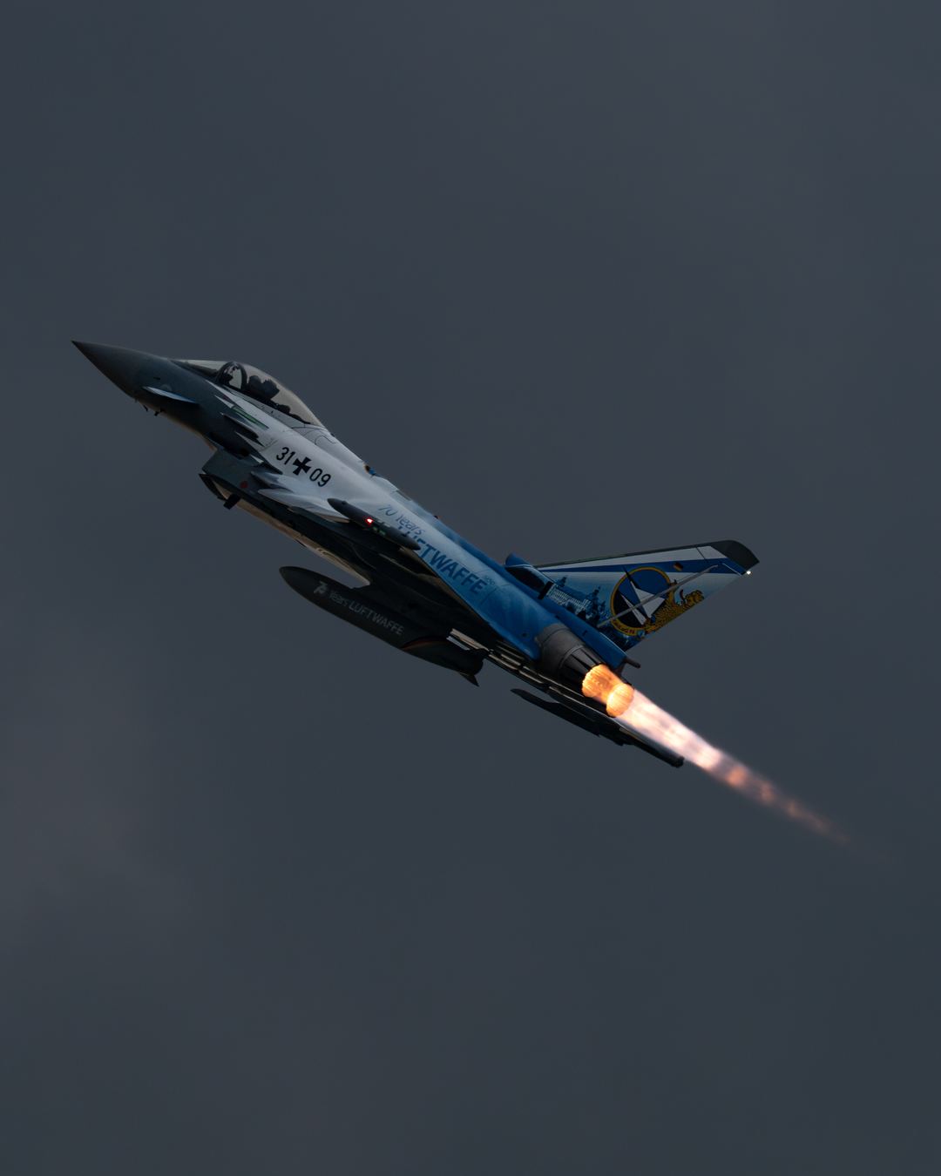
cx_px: 613
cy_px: 545
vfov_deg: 2.5
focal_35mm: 774
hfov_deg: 2.0
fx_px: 26952
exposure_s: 1/1000
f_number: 6.3
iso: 3200
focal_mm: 512
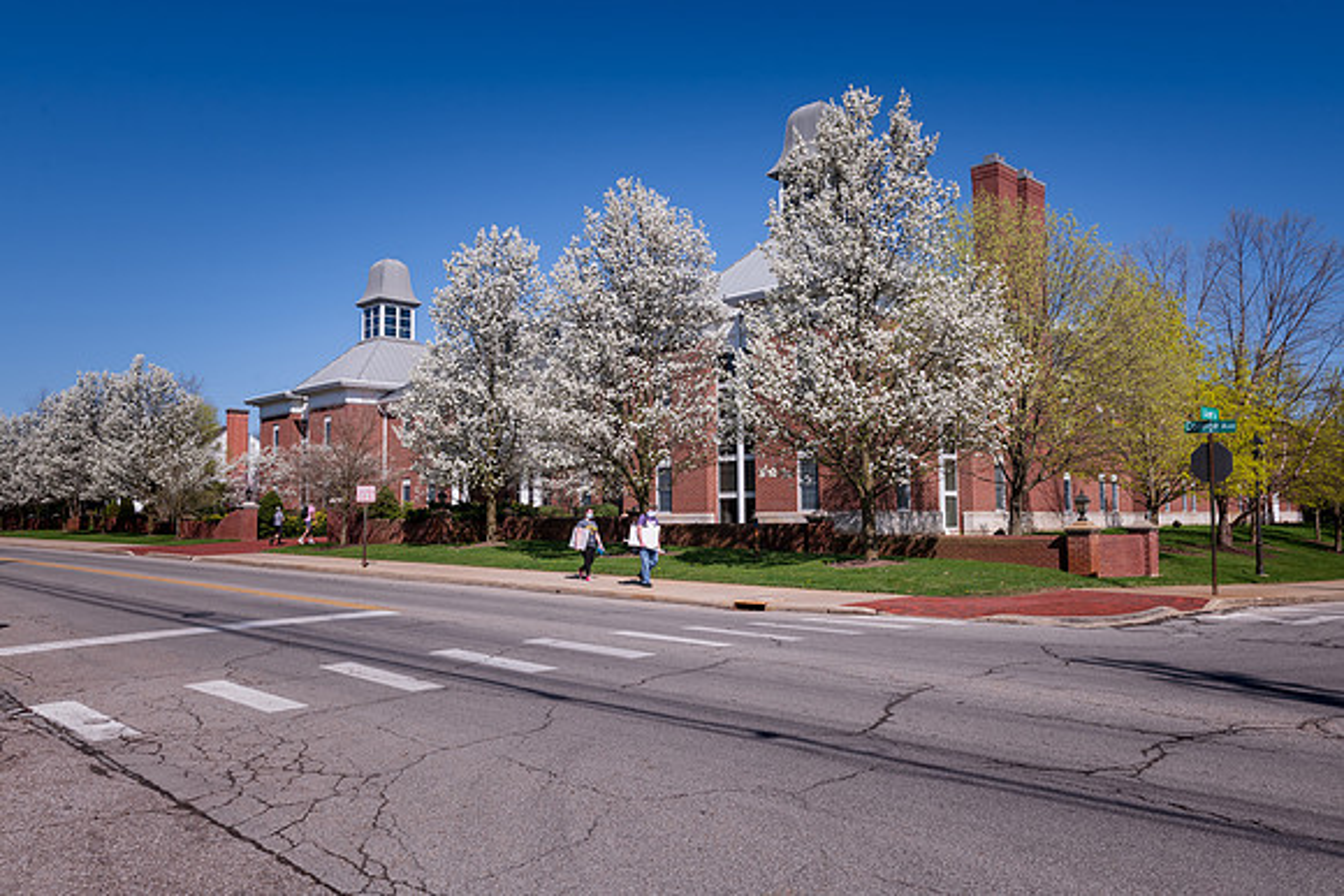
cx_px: 672
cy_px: 448
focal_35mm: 27
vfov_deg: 48.0
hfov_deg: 67.4
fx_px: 1008
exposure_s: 1/400
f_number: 9
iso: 160
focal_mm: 27
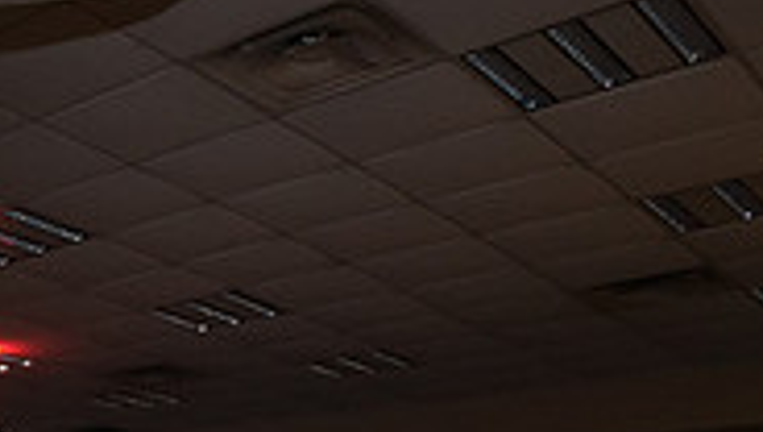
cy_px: 717
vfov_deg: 18.2
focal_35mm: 56
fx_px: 1134
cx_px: -261
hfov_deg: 29.1
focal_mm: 17
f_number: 4.5
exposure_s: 1/100
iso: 1600
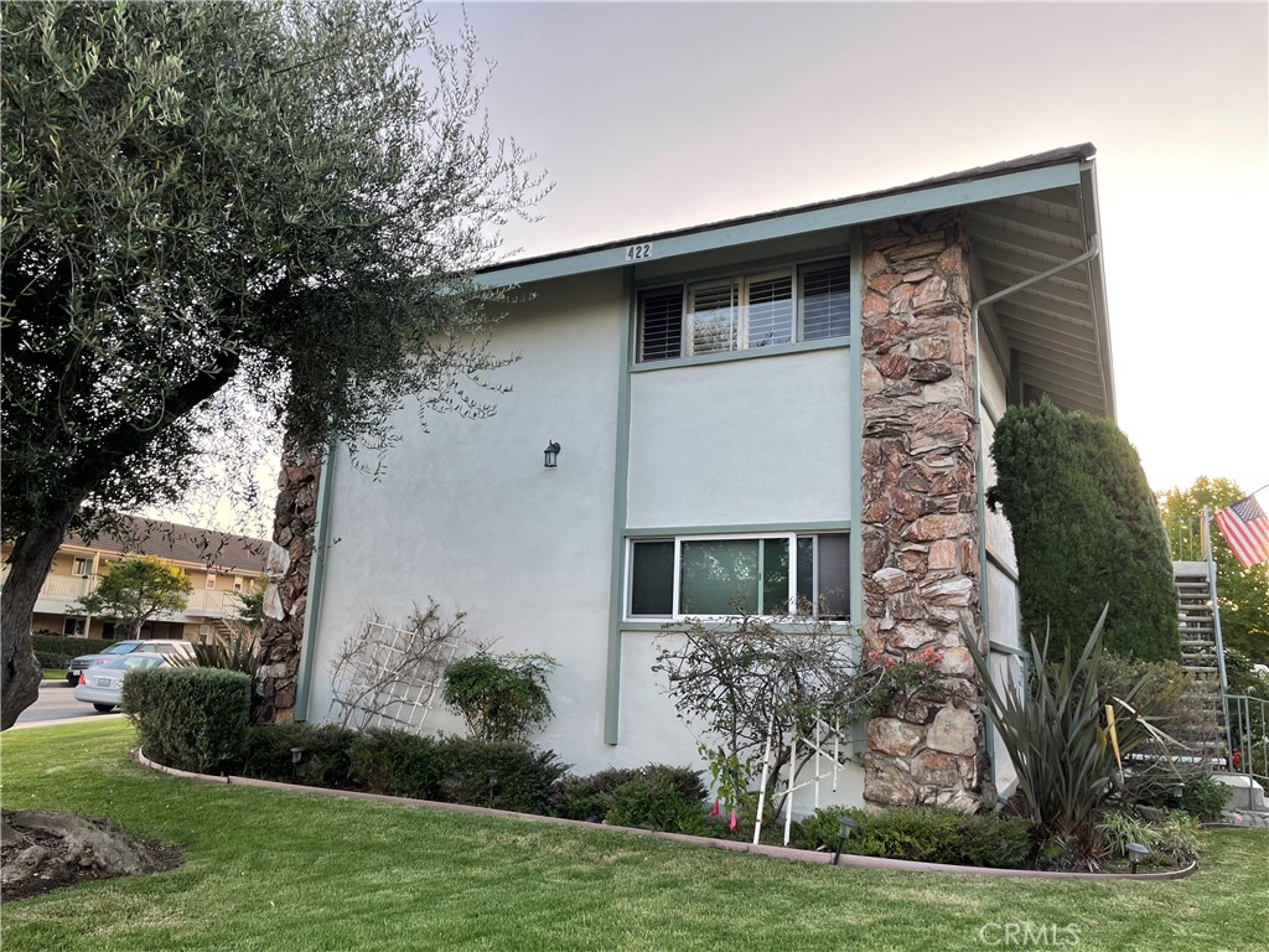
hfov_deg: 67.3
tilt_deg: +11.0
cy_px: 476
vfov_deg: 53.1
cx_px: 634
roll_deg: -2.3
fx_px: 953
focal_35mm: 26
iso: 32
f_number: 1.6
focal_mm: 4.2
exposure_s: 1/245
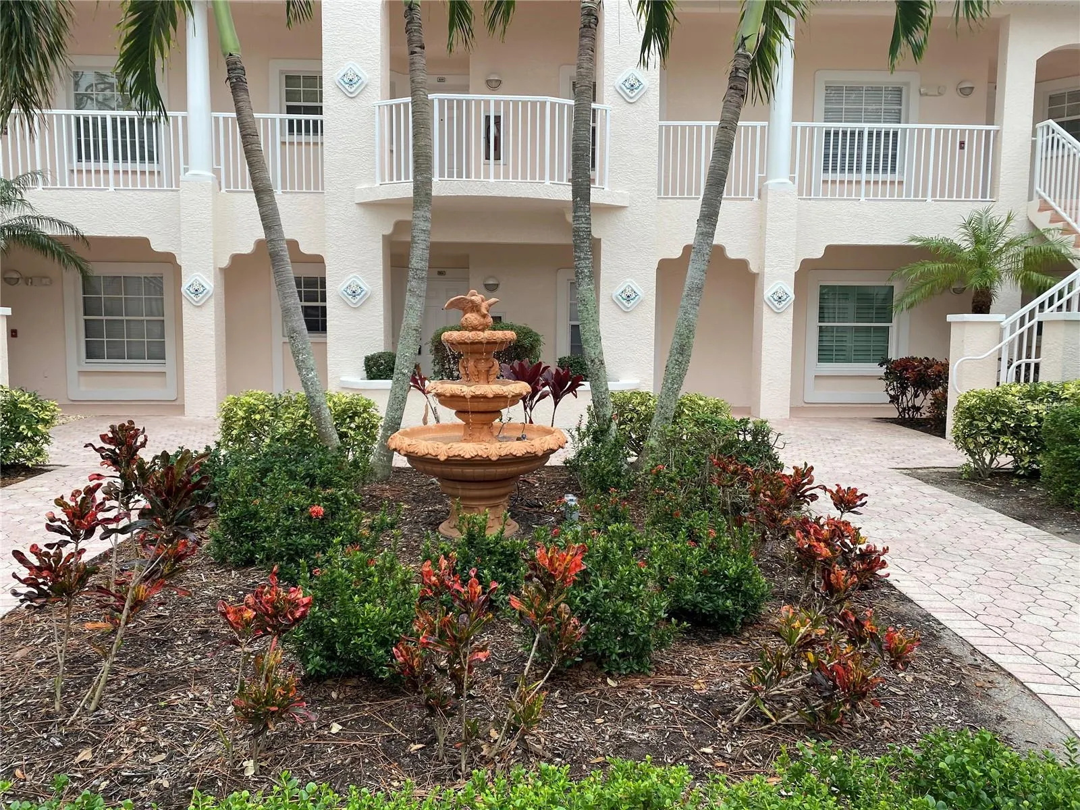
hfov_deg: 67.3
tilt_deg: -3.8
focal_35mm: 26
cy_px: 405
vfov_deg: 53.1
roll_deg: -0.8
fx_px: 811
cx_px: 540
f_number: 1.8
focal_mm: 4.25
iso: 32
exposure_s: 1/481
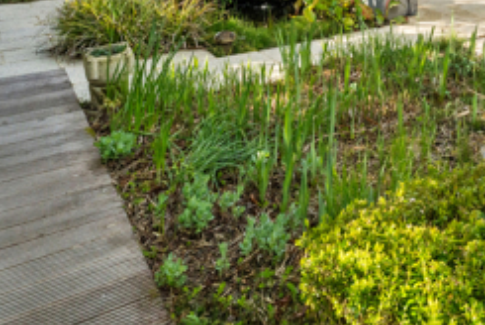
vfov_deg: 26.0
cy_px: -91
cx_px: 465
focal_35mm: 45
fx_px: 601
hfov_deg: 39.6
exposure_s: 1/320
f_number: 11
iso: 1250
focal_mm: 15.2
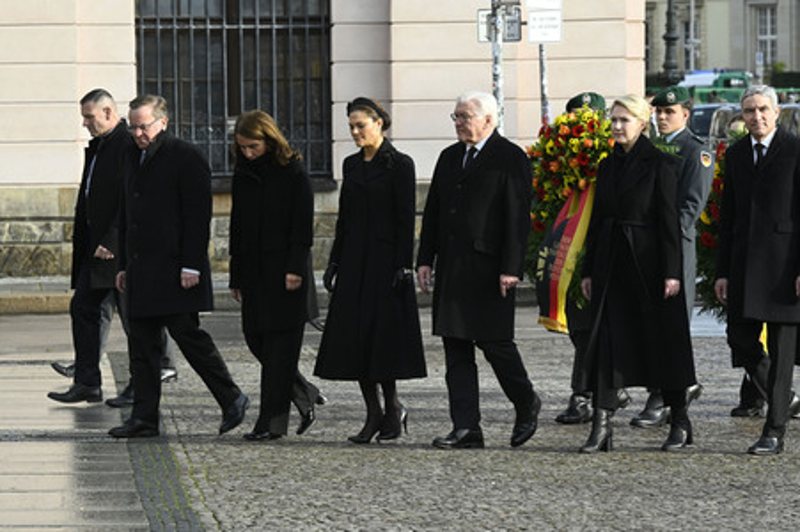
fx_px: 6217
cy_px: 266
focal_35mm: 280
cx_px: 400
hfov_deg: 7.4
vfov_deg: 4.9
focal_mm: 280
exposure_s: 1/640
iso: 2500
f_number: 16
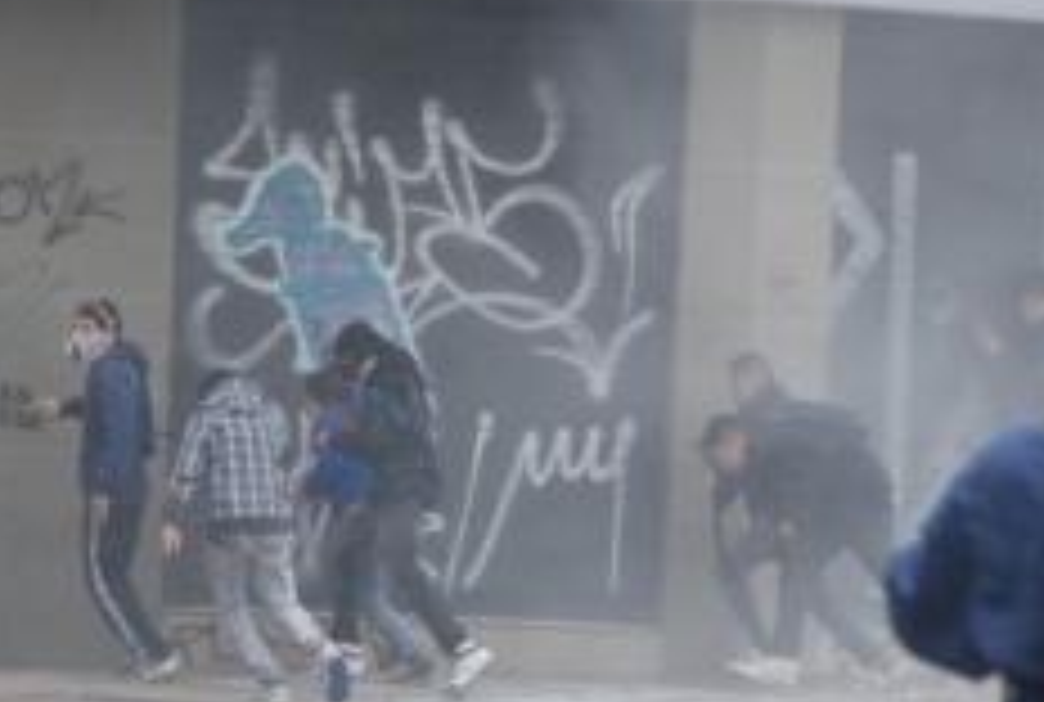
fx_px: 8838
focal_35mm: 304
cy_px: 461
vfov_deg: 4.5
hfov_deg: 6.8
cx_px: 342
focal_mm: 105
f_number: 5.6
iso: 500
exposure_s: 1/500
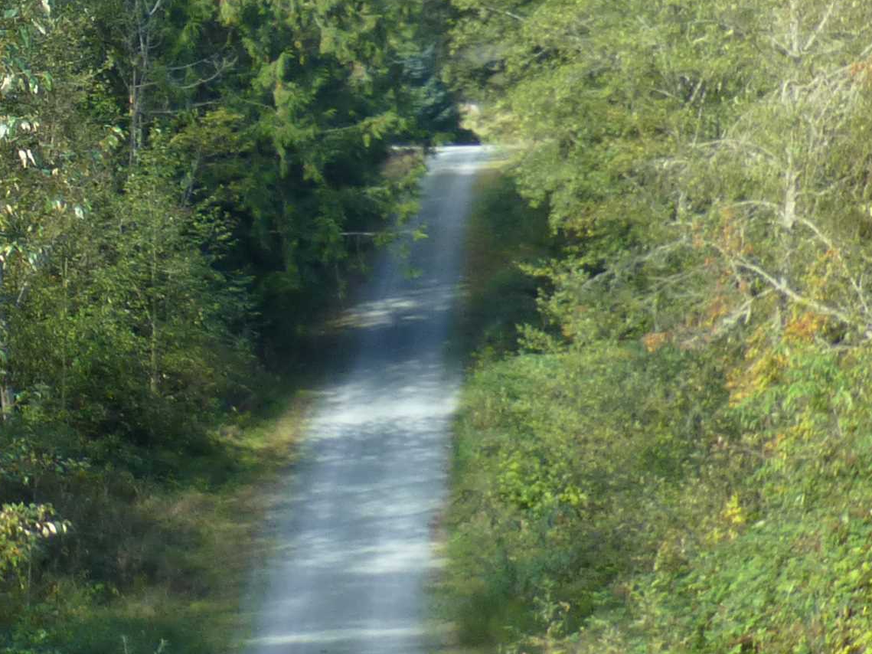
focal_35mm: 129
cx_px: -178
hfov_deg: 14.8
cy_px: 82
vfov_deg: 11.4
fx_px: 3249
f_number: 3.7
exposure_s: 1/200
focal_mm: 6.1
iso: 100
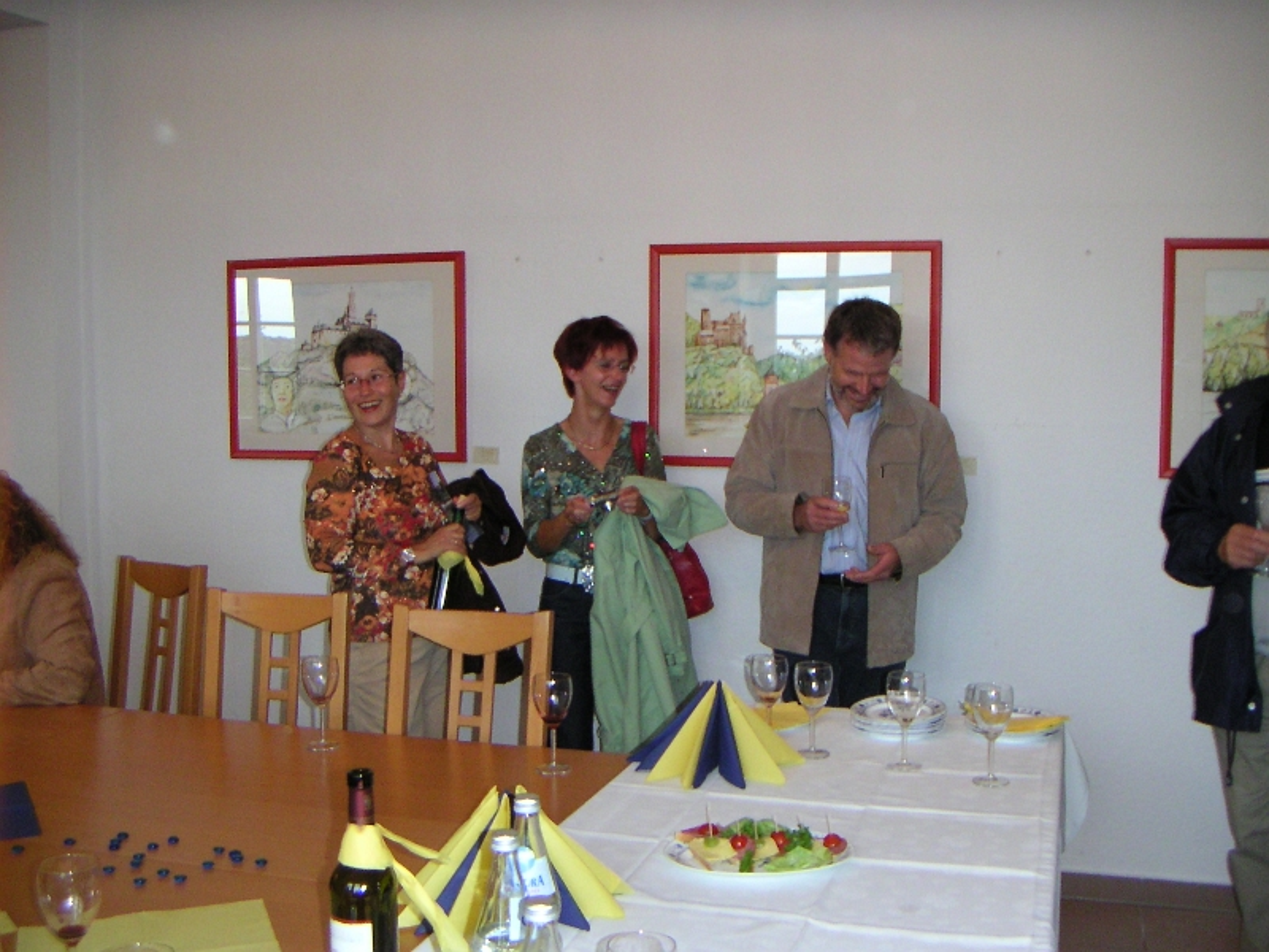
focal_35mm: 37
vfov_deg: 38.7
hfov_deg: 50.1
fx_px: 1356
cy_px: 476
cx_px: 634
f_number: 2.8
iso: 200
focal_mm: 4.8
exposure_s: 1/45
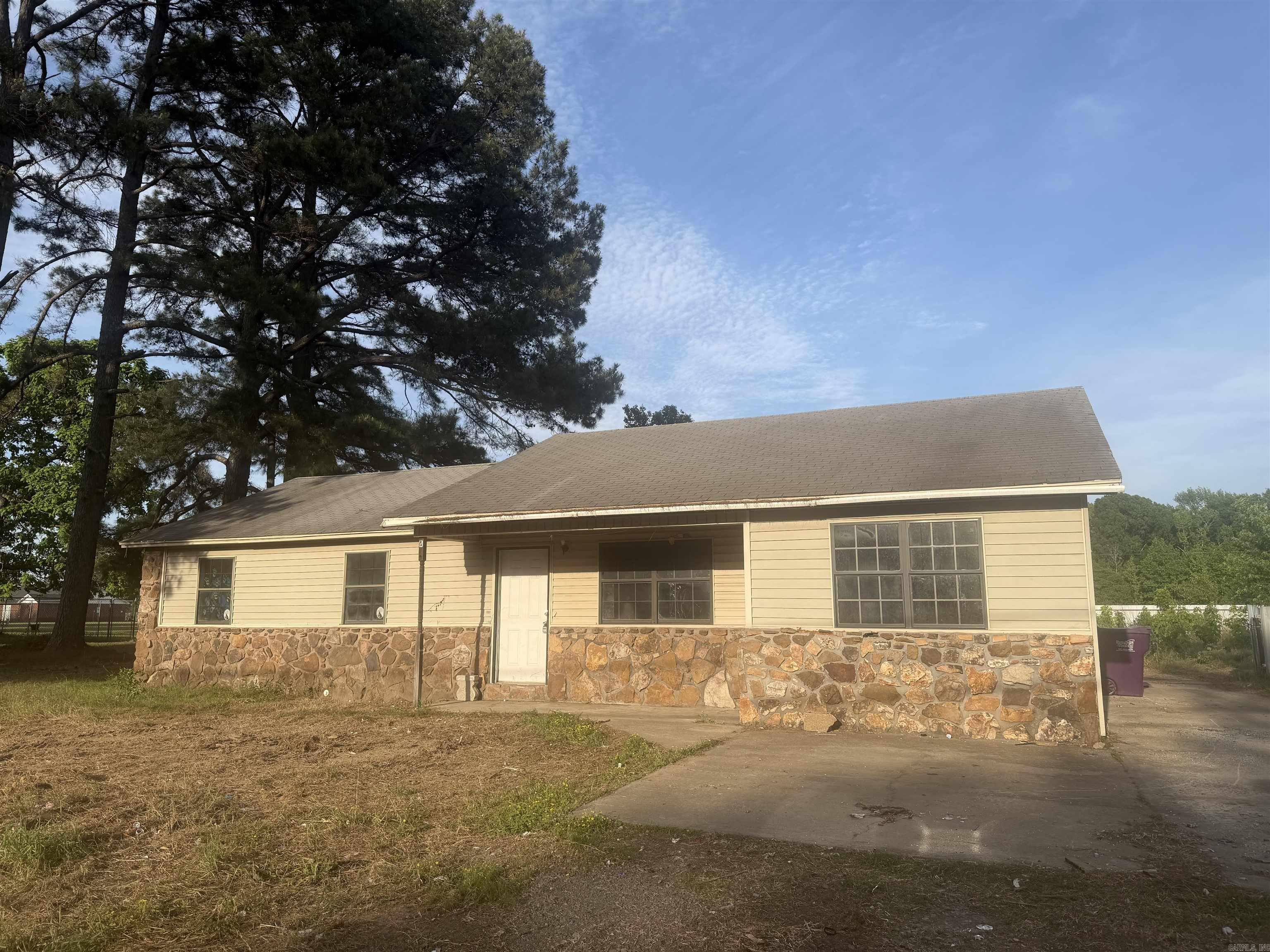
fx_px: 881
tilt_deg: +8.1
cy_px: 476
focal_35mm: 24
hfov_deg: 71.6
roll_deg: +0.1
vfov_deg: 56.8
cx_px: 635
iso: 80
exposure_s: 1/3425
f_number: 1.78
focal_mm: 6.76
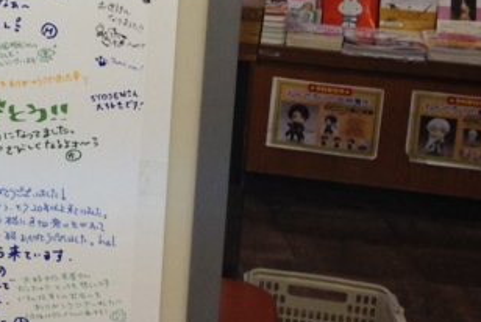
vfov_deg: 11.8
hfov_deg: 16.2
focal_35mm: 114
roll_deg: -1.6
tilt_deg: -8.9
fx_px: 1525
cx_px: -269
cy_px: -44
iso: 80
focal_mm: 4.12
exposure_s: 1/120
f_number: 2.4
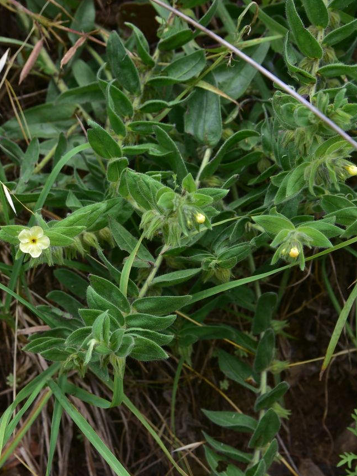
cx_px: 66
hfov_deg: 19.9
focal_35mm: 73
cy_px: 240
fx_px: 1004
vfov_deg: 26.7
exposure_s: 1/125
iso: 320
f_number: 10
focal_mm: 50
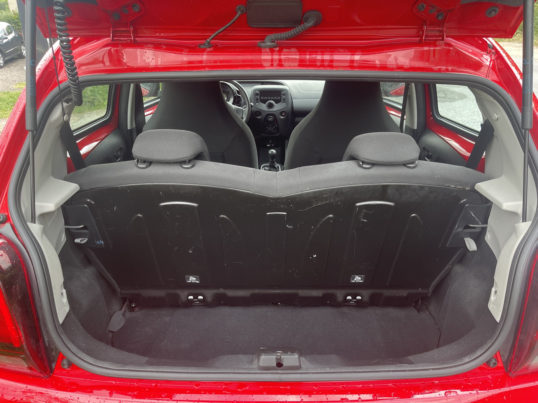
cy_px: 202
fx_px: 389
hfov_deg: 69.4
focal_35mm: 25
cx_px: 269
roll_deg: +0.9
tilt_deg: -25.0
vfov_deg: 54.9
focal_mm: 5.1
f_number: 1.6
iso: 50
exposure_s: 1/121
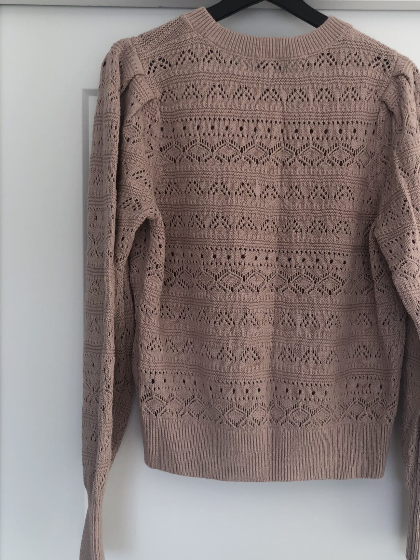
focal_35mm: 35
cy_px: 271
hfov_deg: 40.4
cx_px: 260
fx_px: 566
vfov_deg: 52.6
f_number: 1.8
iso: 32
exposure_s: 1/120
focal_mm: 4
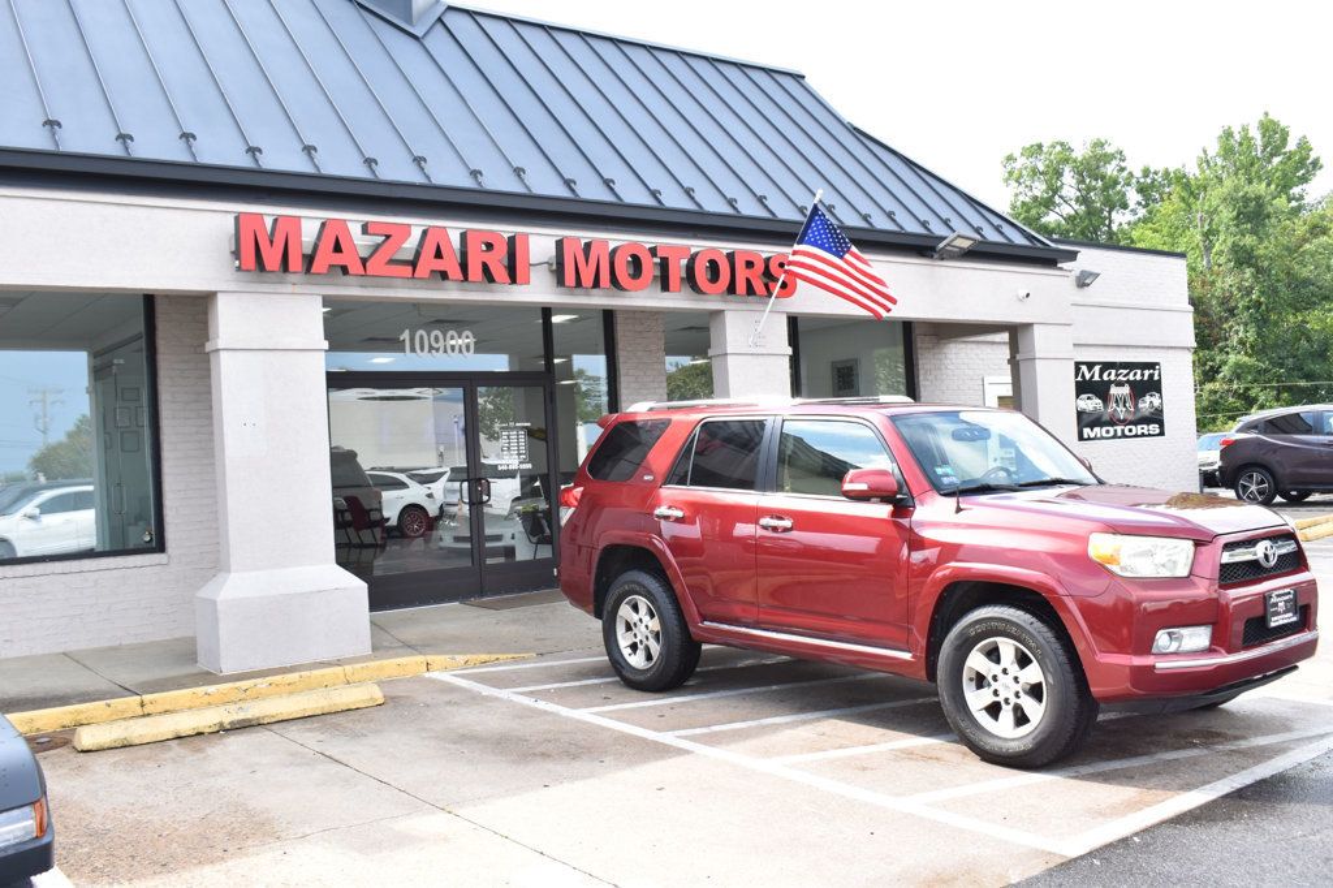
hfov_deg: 57.2
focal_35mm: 33
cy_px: 444
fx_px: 1221
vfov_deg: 39.9
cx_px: 666
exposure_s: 1/250
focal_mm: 22
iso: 320
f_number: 8
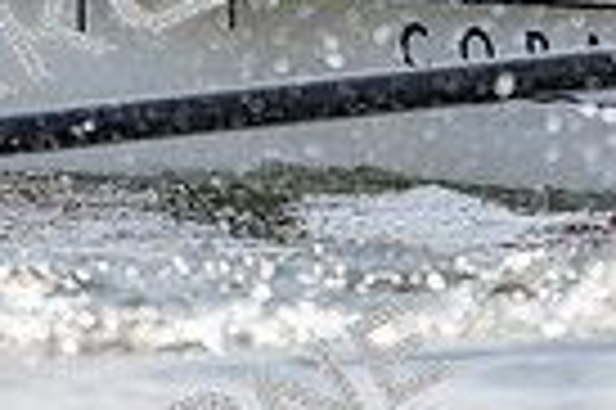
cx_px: 283
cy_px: -191
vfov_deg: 0.8
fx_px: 28695
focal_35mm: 1679
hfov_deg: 1.2
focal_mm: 397
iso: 250
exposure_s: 1/1600
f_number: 6.3
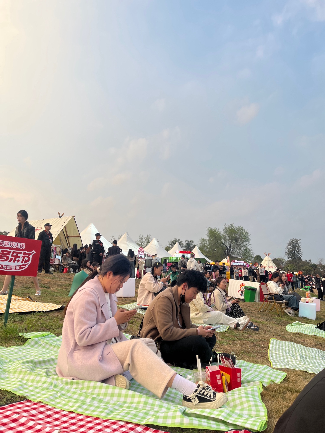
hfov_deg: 53.1
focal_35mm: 26
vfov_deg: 67.3
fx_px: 325
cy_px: 216
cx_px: 162
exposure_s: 1/203
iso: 40
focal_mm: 5.1
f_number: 1.6
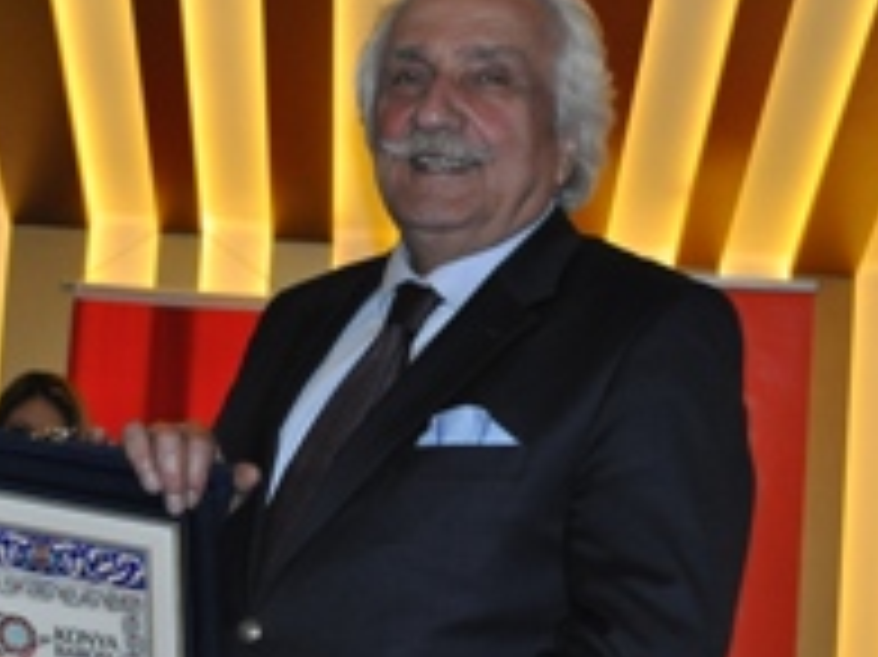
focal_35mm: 96
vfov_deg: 15.4
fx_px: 2436
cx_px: 167
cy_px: 405
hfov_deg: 20.2
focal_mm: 29
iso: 800
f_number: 4.5
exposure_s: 1/60
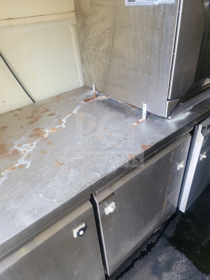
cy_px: 140
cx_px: 105
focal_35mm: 24
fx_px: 194
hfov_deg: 56.8
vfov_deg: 71.6
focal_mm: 6.7
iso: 80
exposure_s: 1/51.7
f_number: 1.8
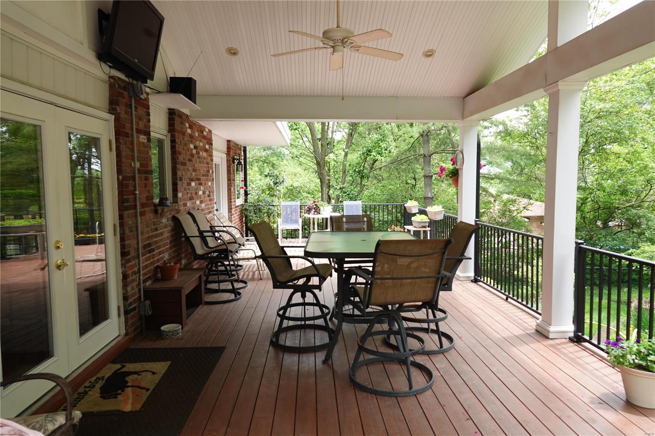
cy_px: 218
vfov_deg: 53.1
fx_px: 437
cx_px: 328
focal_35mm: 24
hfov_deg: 73.8
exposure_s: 1/250
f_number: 2.5
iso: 100
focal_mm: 8.8
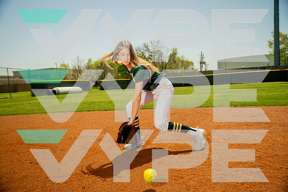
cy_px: 96
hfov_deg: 63.6
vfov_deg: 45.0
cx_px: 144
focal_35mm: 29
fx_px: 232
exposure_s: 1/250
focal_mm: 29
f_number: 4.5
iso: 250
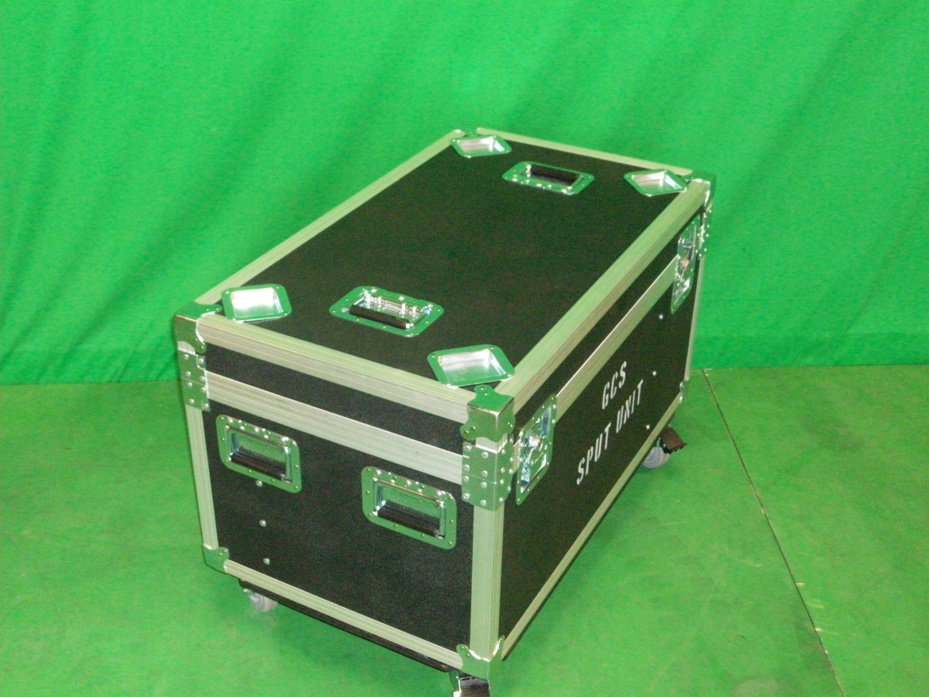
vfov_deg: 34.3
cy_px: 348
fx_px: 1127
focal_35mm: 42
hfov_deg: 44.8
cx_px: 464
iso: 320
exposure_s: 1/65.1
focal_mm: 7.1
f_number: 3.2
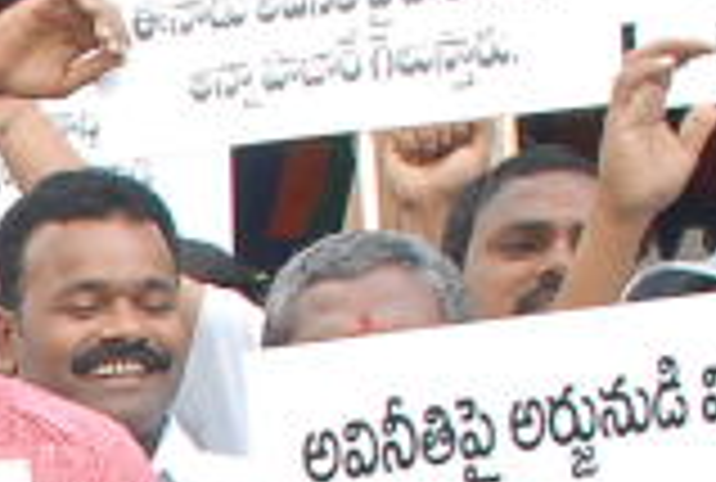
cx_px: -761
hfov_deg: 10.7
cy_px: 804
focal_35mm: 174
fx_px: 3470
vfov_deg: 7.7
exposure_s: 1/125
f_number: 5.6
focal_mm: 18
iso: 400
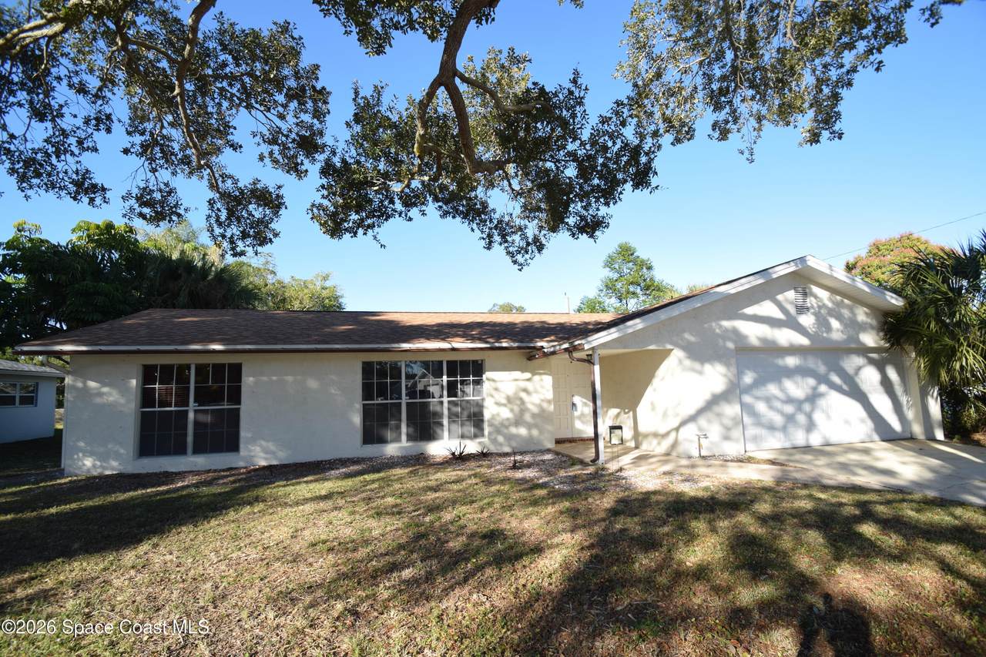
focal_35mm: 15
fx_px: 411
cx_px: 493
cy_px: 328
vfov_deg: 77.3
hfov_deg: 100.4
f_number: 6.3
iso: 100
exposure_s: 1/160
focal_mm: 10
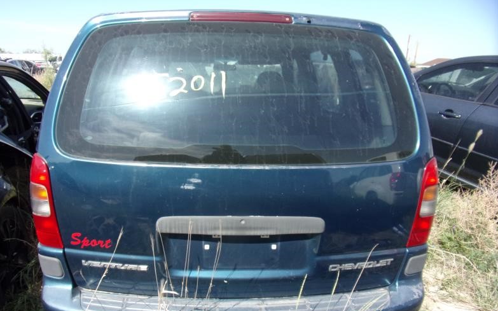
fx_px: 353
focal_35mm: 26
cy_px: 184
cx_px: 249
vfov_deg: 47.3
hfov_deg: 70.4
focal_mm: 4.3
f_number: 3.3
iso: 80
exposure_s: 1/550
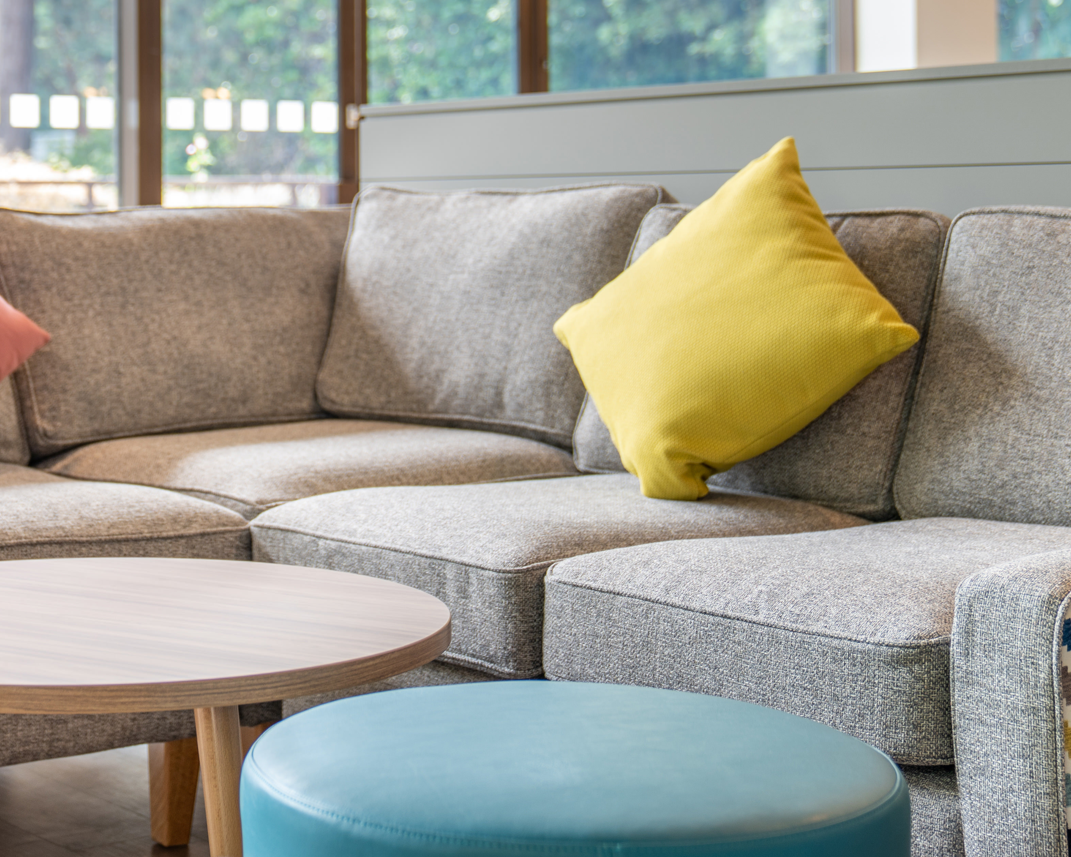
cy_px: 194
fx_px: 2060
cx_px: 249
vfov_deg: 23.2
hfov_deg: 28.6
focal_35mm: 65
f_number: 2.8
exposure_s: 1/40
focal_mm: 37
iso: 100
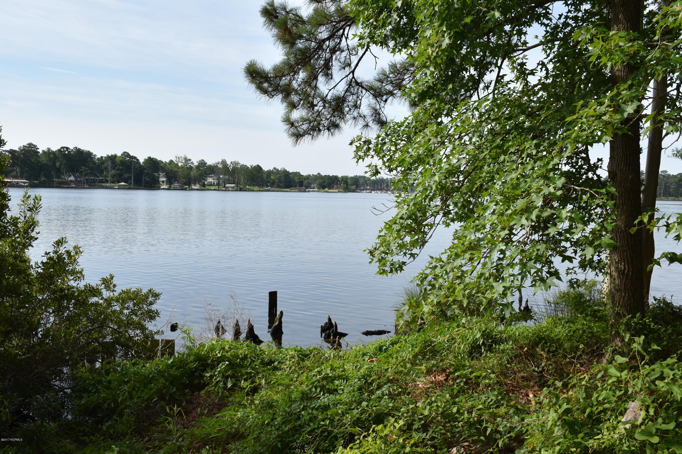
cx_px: 341
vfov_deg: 36.9
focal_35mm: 36
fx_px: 682
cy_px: 227
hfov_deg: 53.1
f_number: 10
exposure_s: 1/200
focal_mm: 24
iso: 100
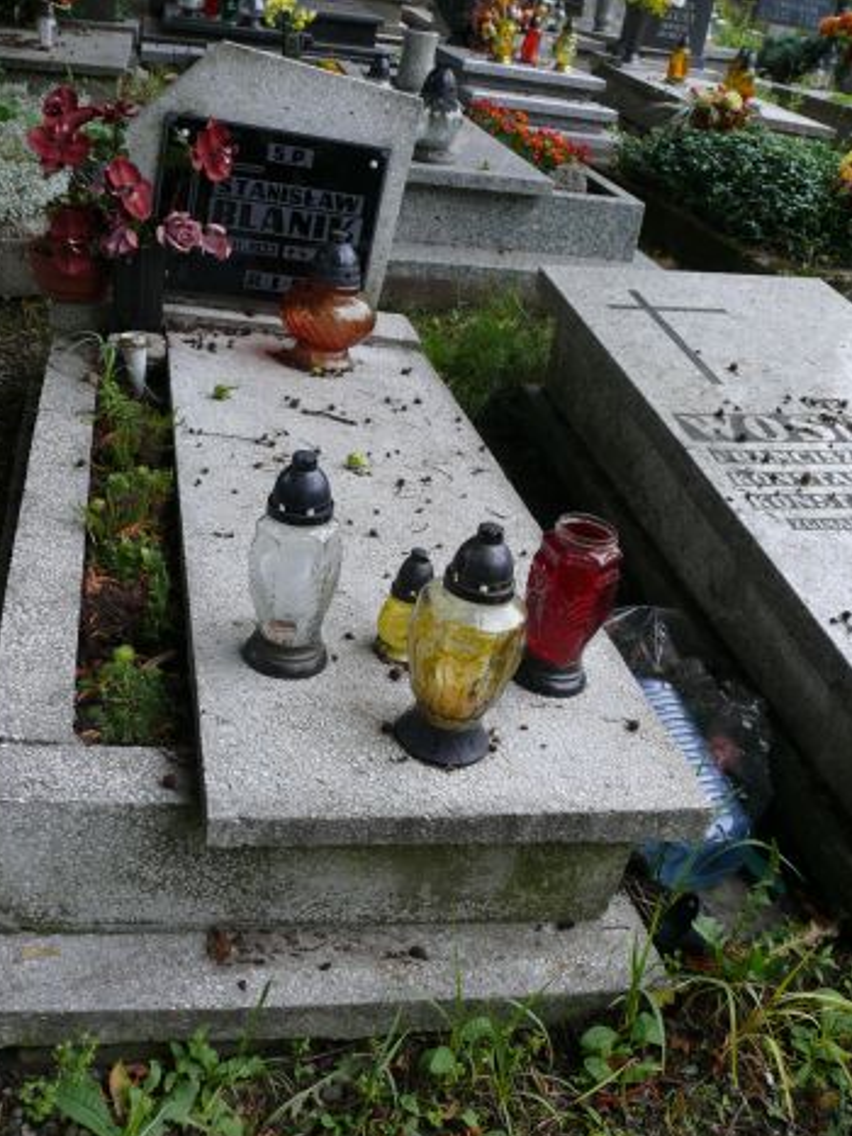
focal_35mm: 36
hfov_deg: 39.6
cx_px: 421
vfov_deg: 51.4
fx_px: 1182
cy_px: 581
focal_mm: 7.4
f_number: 2.8
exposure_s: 1/100
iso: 100
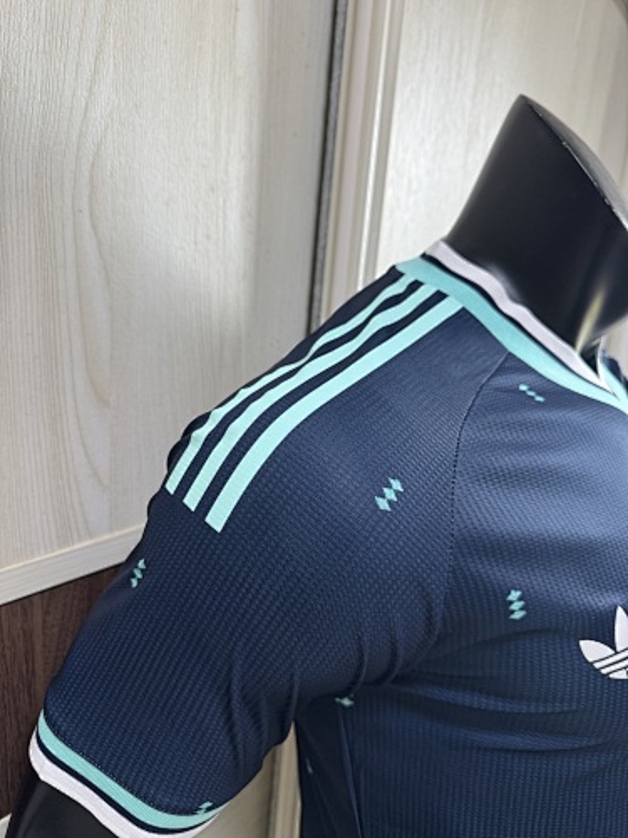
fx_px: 581
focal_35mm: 24
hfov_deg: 56.8
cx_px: 314
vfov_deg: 71.6
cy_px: 419
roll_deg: -4.8
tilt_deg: -13.2
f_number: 1.78
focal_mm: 6.76
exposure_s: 1/113
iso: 200
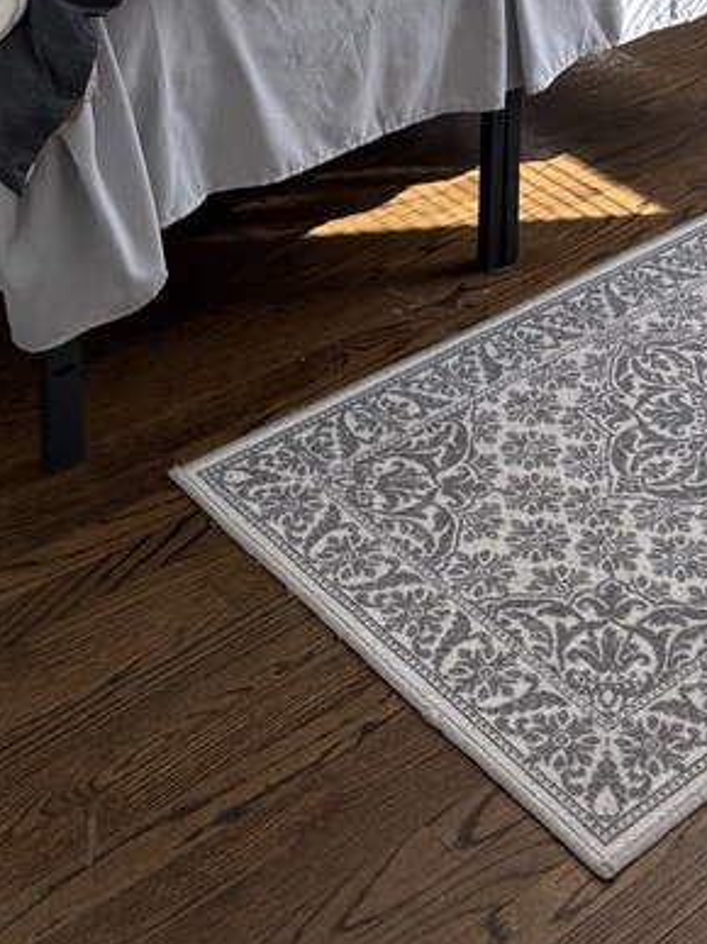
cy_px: -215
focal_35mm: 67
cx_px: 512
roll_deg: -0.3
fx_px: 1826
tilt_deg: -15.0
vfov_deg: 25.7
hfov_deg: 21.8
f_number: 1.78
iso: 100
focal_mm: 6.76
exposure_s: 1/203
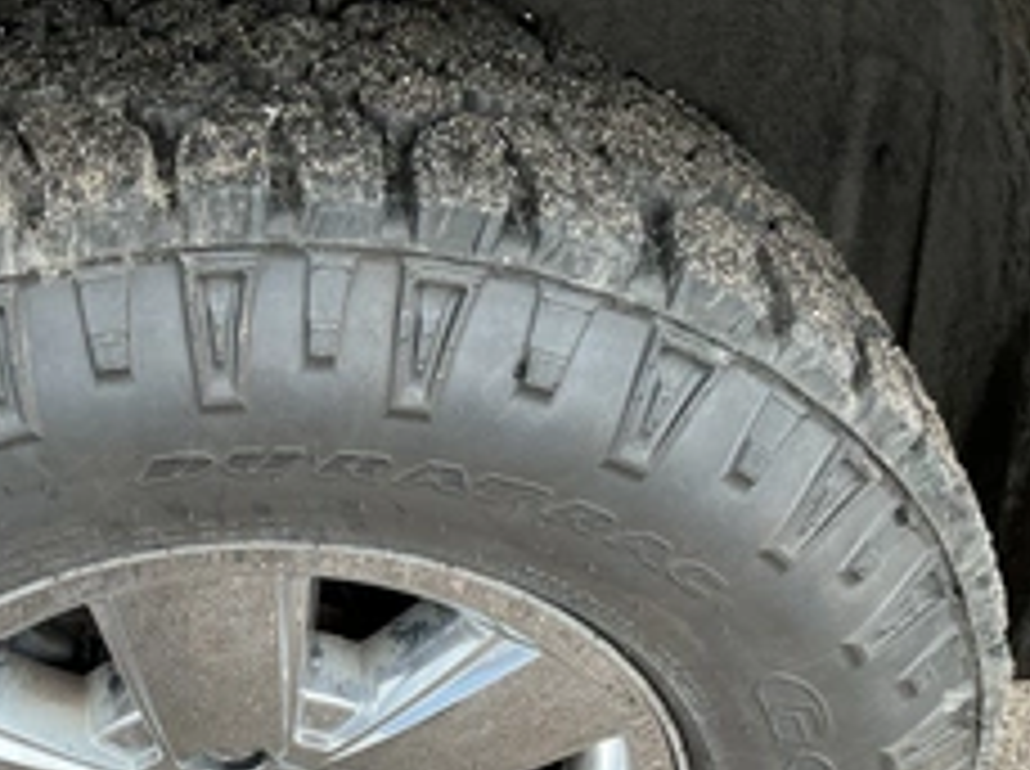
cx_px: 252
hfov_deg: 37.9
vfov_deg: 28.7
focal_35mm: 49
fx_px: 1456
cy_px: 662
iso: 25
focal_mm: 3
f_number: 1.8
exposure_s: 1/406
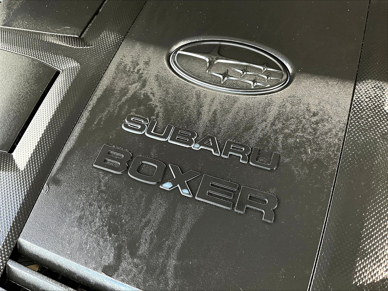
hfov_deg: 61.7
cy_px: 146
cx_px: 194
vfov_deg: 48.2
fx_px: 325
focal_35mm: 29
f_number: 1.8
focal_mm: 3
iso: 64
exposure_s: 1/97
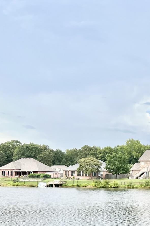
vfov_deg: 30.9
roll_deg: -0.9
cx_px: 220
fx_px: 394
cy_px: 189
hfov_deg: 19.1
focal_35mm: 63
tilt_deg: -3.6
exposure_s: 1/1029
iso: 50
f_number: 1.5
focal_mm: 5.7
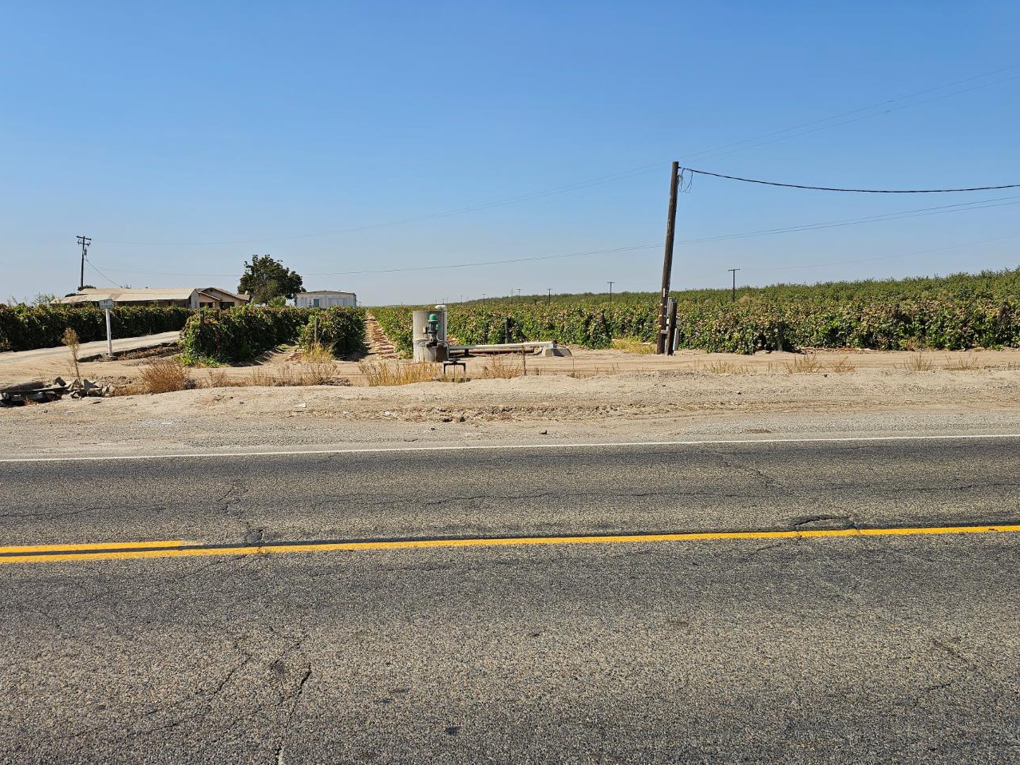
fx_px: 795
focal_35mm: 27
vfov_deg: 51.3
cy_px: 408
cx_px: 437
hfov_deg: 65.0
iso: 12
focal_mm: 6.3
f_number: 1.7
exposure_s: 1/1580
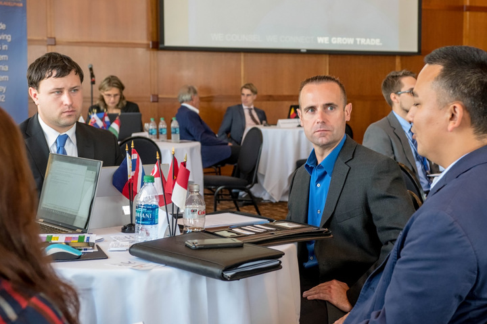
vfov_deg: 25.8
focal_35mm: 52
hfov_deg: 37.9
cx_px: 244
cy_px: 162
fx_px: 710
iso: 1250
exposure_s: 1/100
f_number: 4
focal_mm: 35
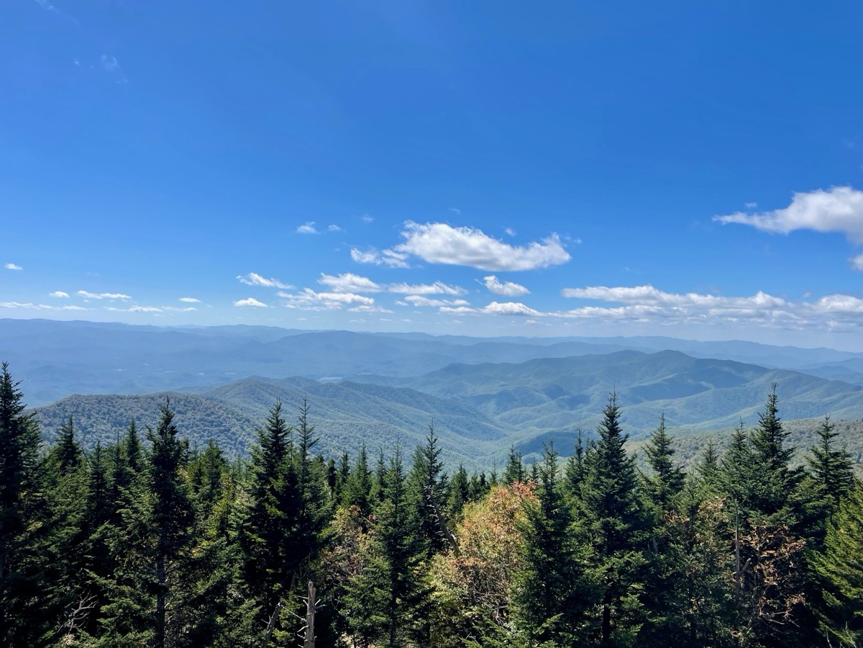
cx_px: 432
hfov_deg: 67.3
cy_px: 324
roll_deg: -1.7
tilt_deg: -0.3
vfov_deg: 53.1
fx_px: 648
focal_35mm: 26
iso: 32
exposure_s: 1/5291
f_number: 1.6
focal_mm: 4.2
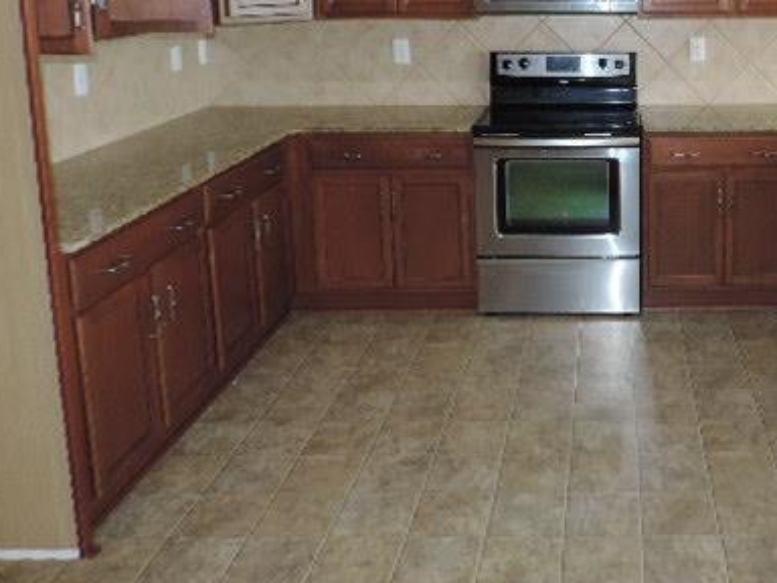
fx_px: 898
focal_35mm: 40
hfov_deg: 44.2
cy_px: 113
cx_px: 635
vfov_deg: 34.8
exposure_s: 1/30
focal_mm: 4.3
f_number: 3
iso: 200
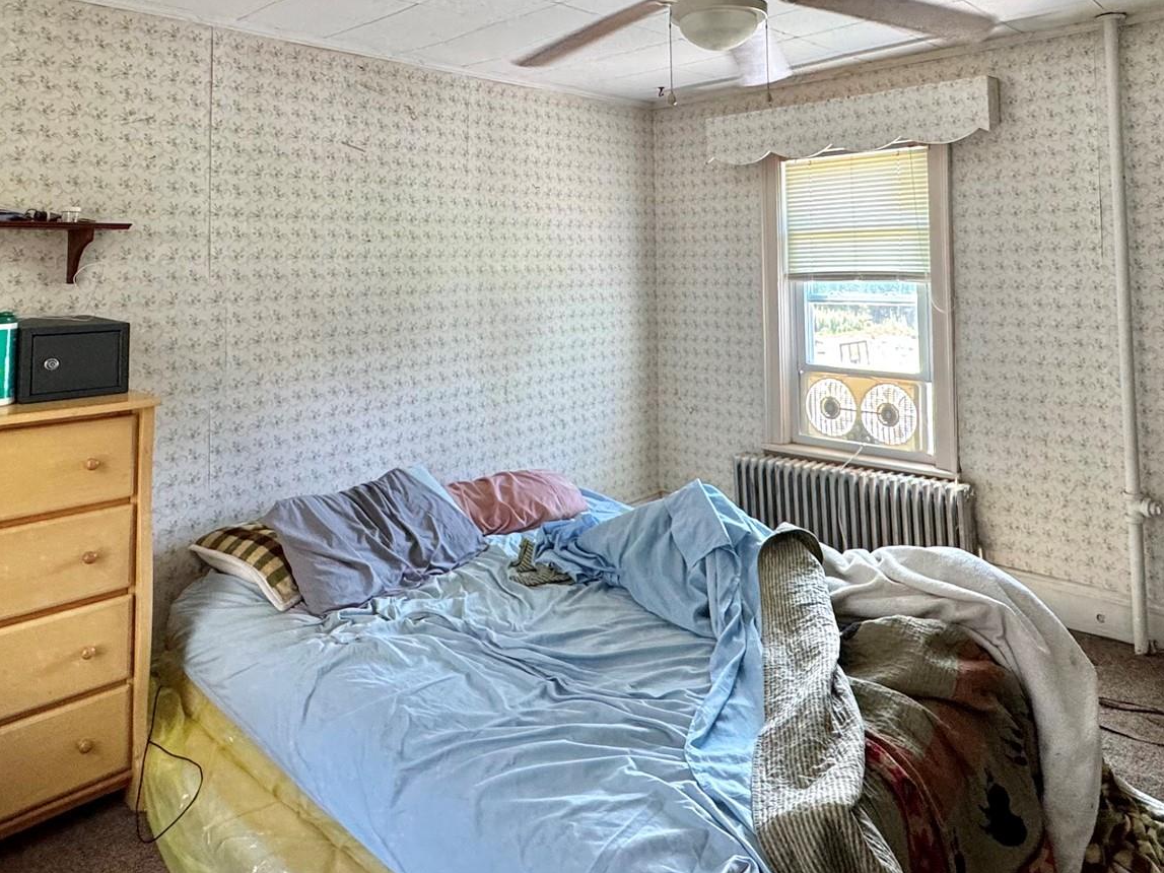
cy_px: 225
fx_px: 841
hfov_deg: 69.3
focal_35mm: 25
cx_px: 631
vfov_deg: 52.6
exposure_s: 1/60
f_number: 2.2
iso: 200
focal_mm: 2.22
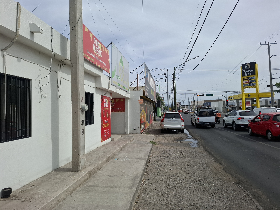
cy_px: 105
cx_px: 140
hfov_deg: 73.9
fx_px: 186
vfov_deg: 58.9
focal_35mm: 23
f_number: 1.8
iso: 50
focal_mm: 5.54
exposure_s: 1/2545
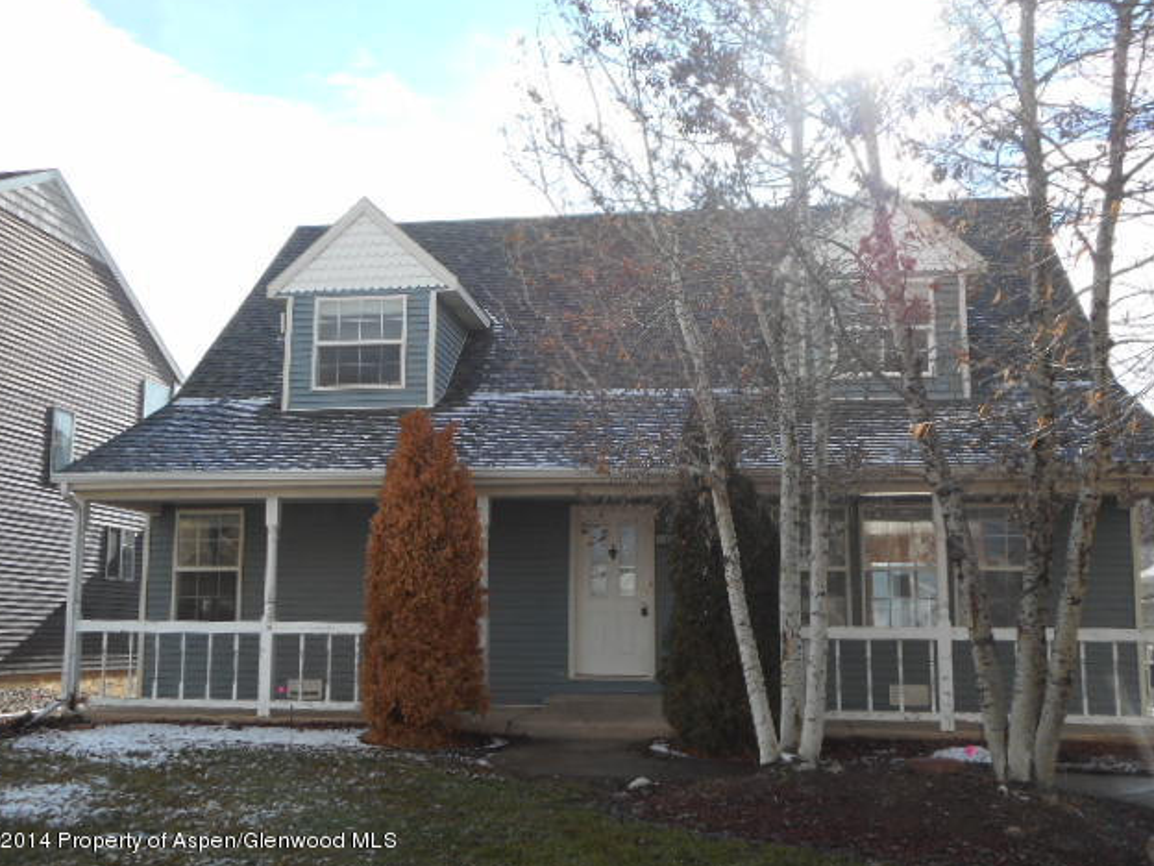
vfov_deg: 36.0
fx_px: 1333
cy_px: 433
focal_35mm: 40
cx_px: 564
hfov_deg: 46.8
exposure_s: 1/320
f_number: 4.5
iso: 80
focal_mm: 6.9
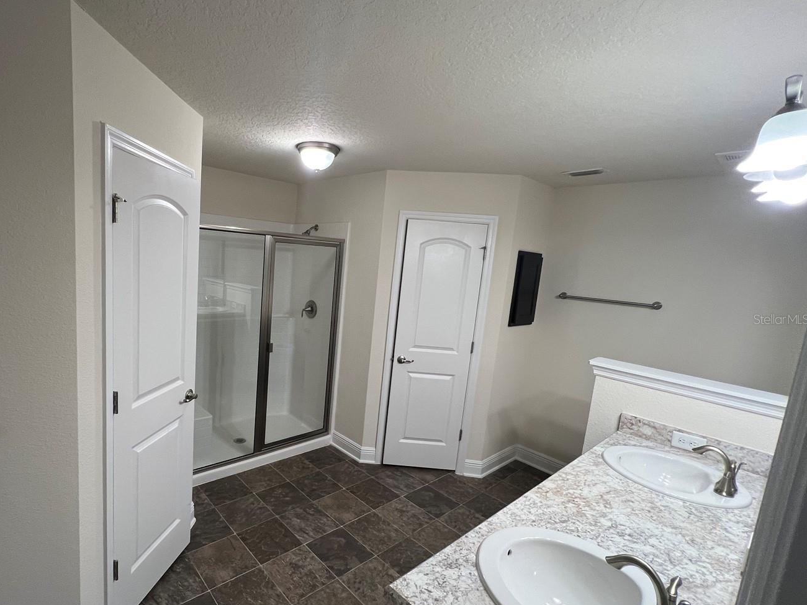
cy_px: 319
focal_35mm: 16
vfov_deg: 78.0
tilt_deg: -8.5
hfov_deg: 93.0
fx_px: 373
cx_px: 315
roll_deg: -4.0
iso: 125
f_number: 1.8
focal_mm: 1.57
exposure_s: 1/60
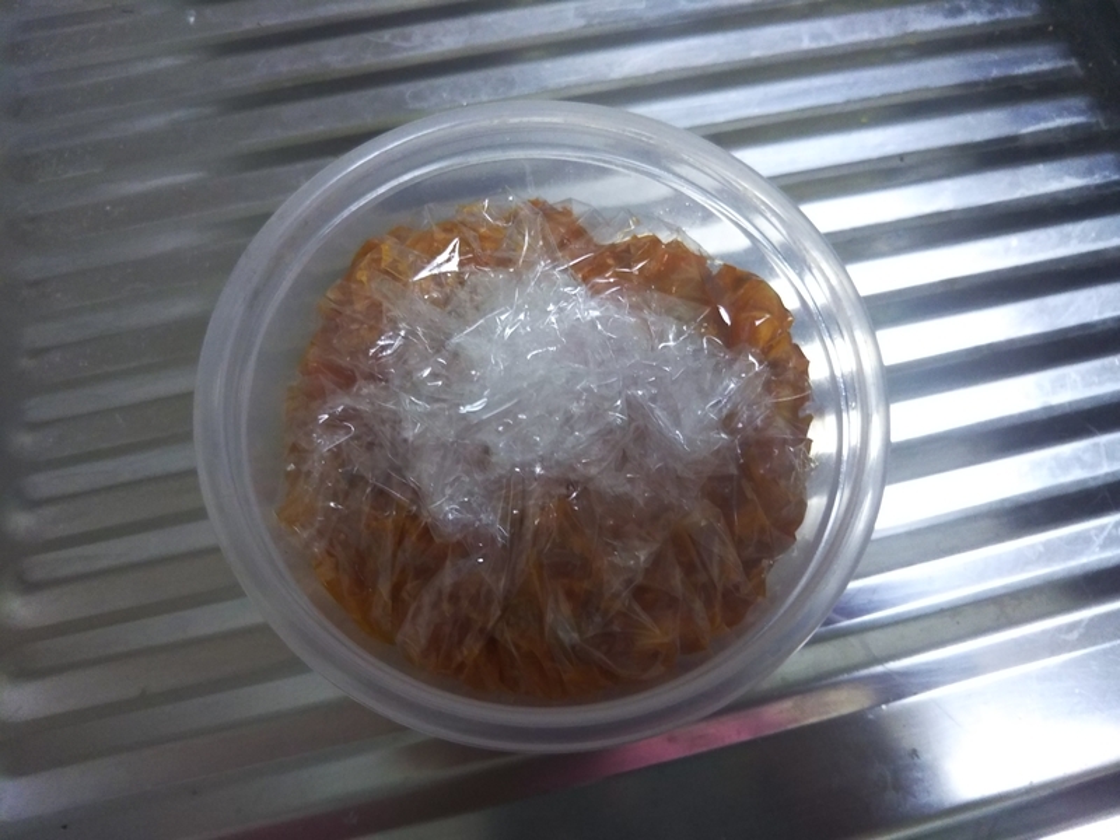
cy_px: 420
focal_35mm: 30
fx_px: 971
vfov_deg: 46.8
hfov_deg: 60.0
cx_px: 560
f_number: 2.2
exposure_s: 1/30
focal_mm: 4
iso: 125
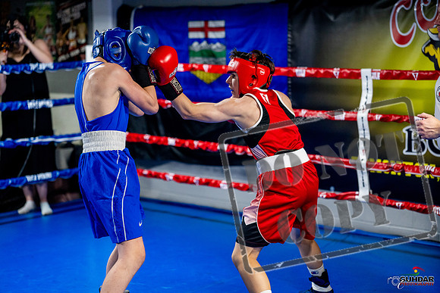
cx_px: 220
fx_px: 856
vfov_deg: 19.5
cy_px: 146
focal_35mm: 70
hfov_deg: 28.8
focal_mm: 70
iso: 4000
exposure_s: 1/1000
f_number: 2
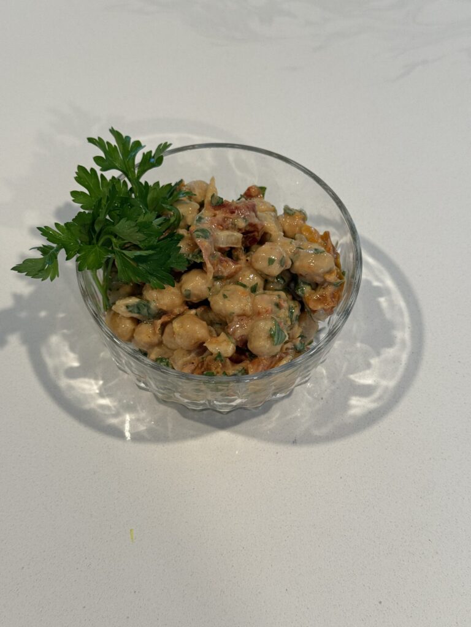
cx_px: 236
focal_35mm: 48
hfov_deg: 30.3
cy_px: 314
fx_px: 871
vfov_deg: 39.7
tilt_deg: -58.7
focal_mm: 6.76
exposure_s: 1/40
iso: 200
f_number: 1.78
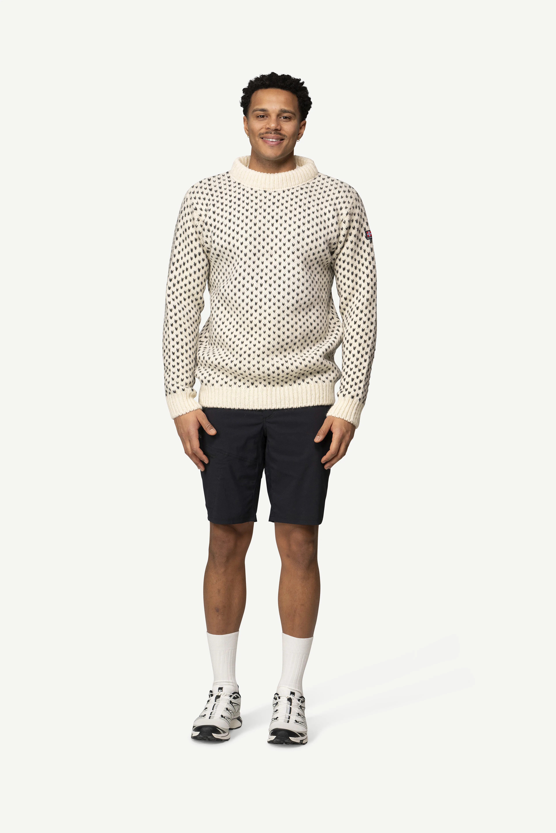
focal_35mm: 70
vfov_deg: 28.8
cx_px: 278
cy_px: 416
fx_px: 1622
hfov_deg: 19.5
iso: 500
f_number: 5
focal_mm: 70
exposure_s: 1/80
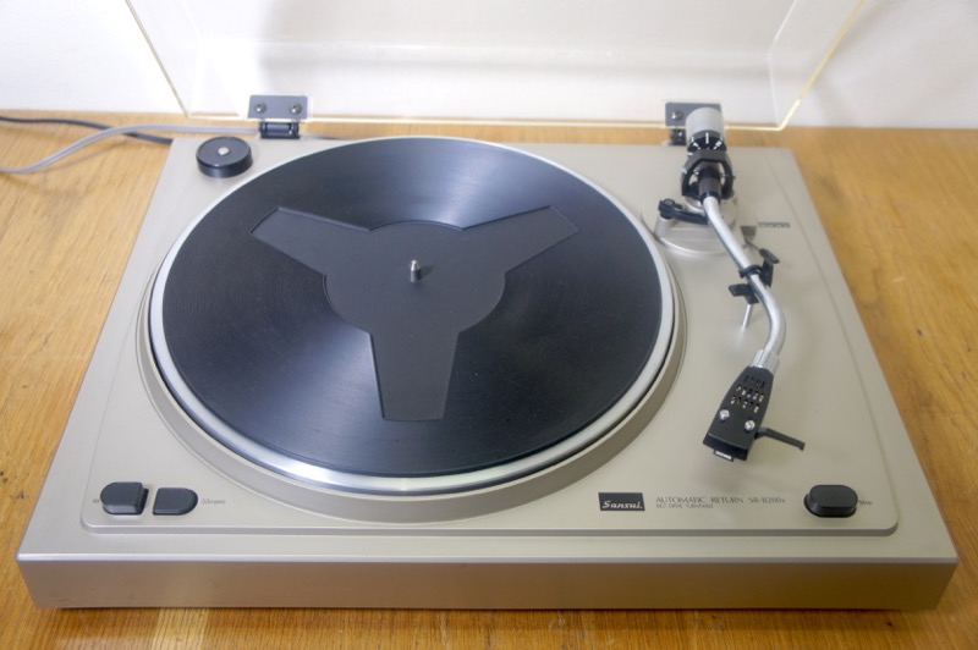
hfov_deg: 55.1
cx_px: 489
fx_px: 936
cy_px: 325
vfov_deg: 38.3
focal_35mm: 34
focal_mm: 23
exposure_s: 1/40
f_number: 4.5
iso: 200
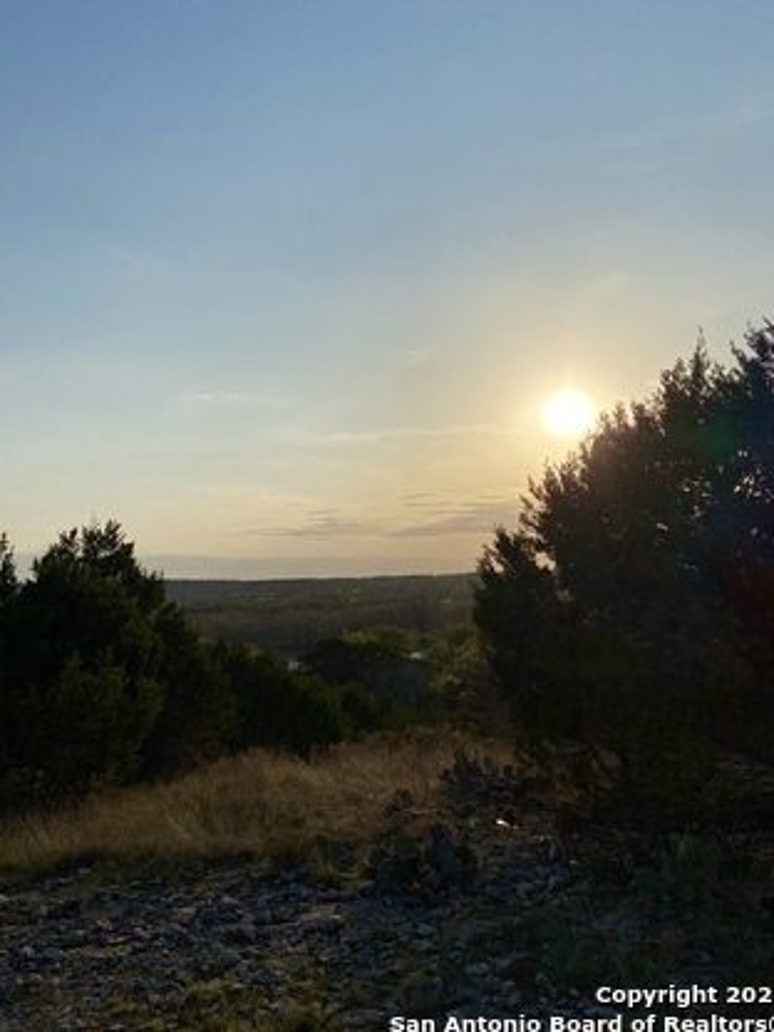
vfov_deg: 59.7
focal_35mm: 30
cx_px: 347
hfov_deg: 46.7
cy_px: 444
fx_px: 894
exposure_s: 1/6757
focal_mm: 4.25
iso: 32
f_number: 1.8
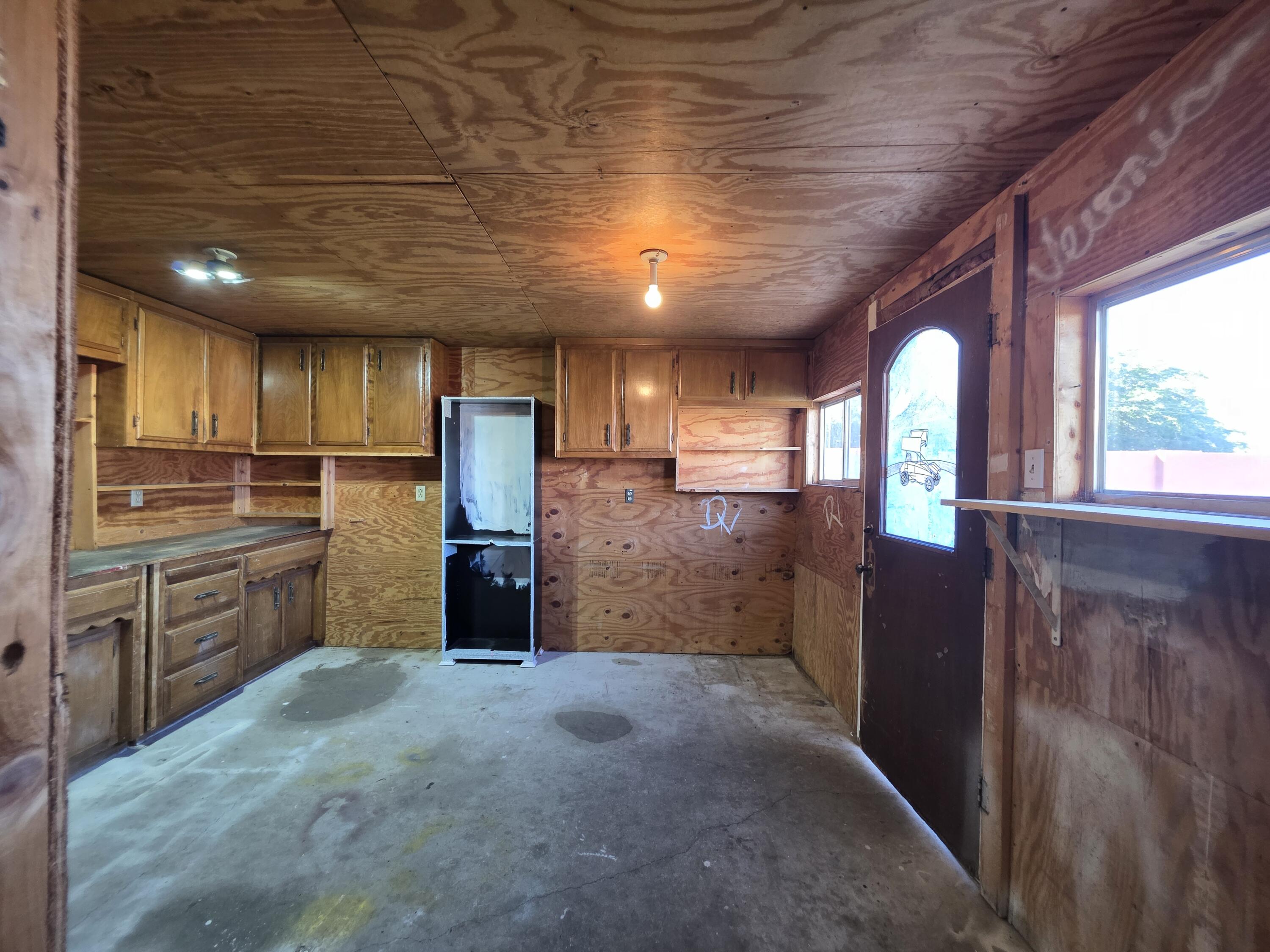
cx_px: 635
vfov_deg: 89.9
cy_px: 476
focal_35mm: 13
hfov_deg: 106.2
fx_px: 477
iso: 200
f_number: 1.9
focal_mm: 2.2
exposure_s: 1/60
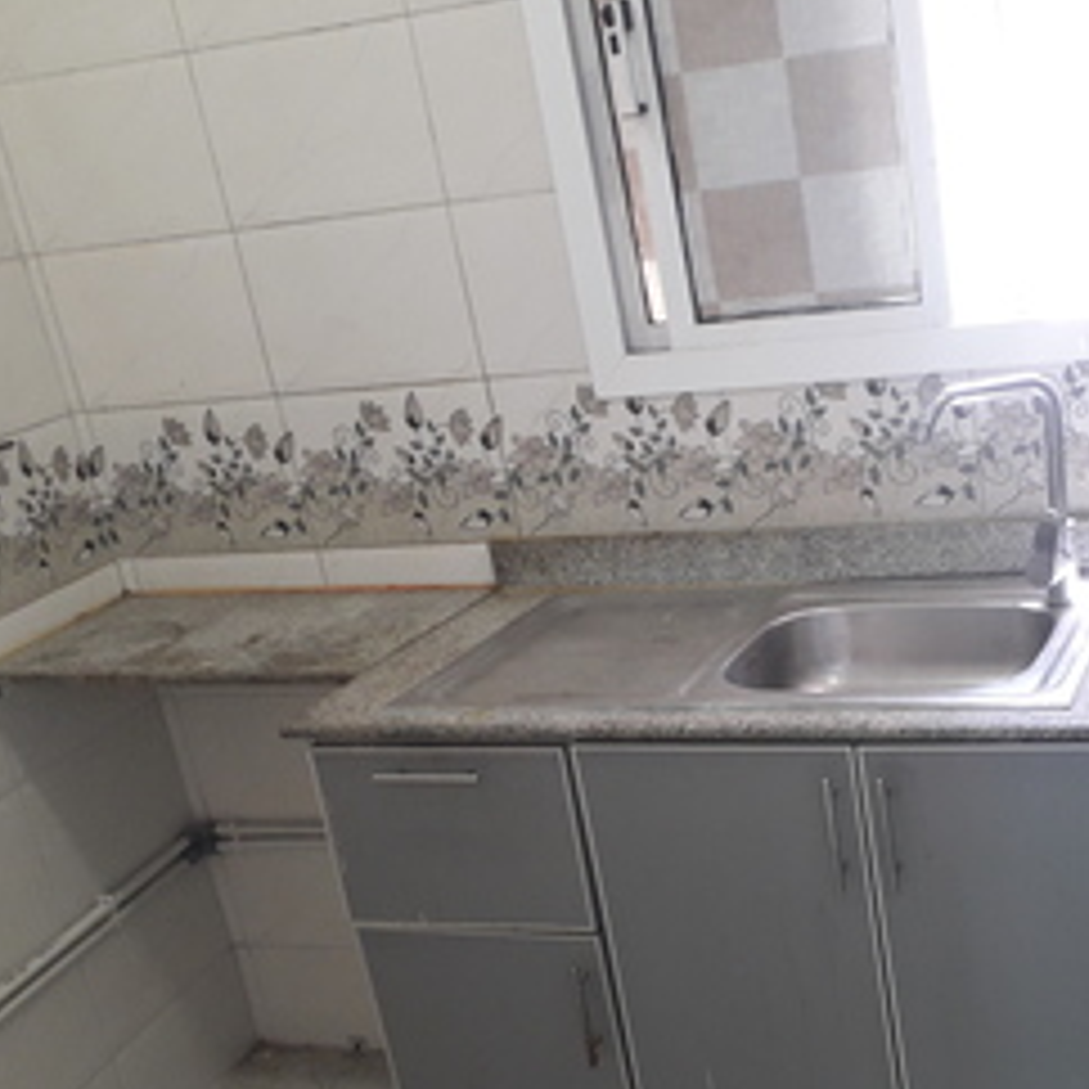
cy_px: 727
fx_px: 1602
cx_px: 839
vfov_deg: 37.2
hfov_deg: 36.5
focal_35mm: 45
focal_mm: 3.6
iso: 125
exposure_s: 1/50
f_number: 1.9
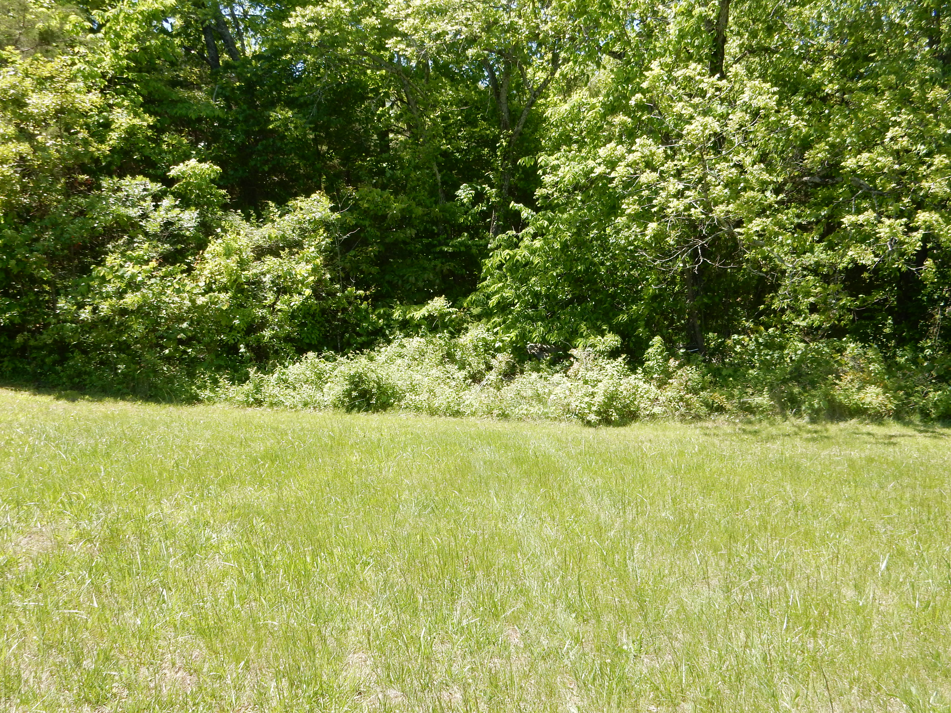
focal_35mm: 30
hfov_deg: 60.0
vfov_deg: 46.8
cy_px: 356
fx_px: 824
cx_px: 476
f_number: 4
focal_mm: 5.4
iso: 125
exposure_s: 1/320
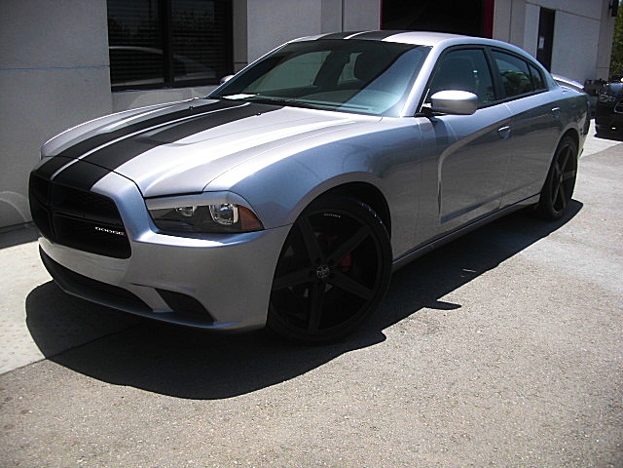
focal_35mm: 36
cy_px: 234
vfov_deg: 39.7
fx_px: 648
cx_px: 312
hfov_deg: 51.4
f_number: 2.8
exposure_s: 1/800
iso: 50
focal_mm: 6.3
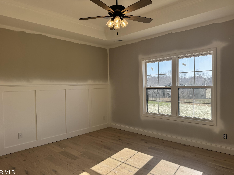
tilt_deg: -1.3
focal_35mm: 25
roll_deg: +0.6
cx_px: 114
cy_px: 90
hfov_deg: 69.4
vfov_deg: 54.9
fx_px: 169
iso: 80
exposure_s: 1/888
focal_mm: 6.76
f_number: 1.78
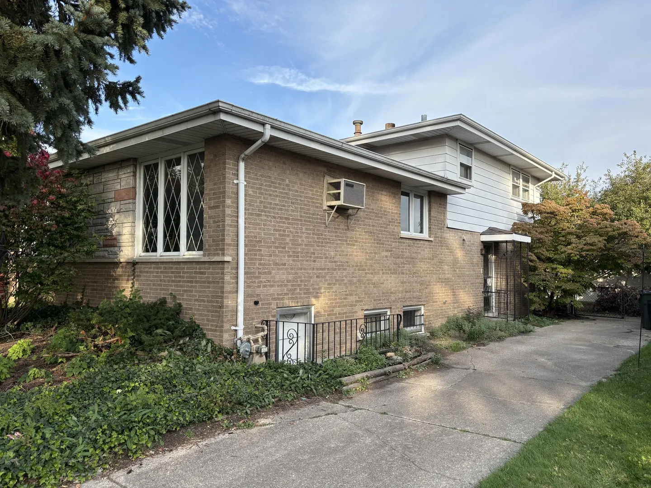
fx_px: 489
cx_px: 326
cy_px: 244
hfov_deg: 67.3
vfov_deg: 53.1
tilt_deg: +2.4
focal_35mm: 26
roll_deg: -0.5
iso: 50
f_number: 1.6
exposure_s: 1/988
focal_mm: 5.96
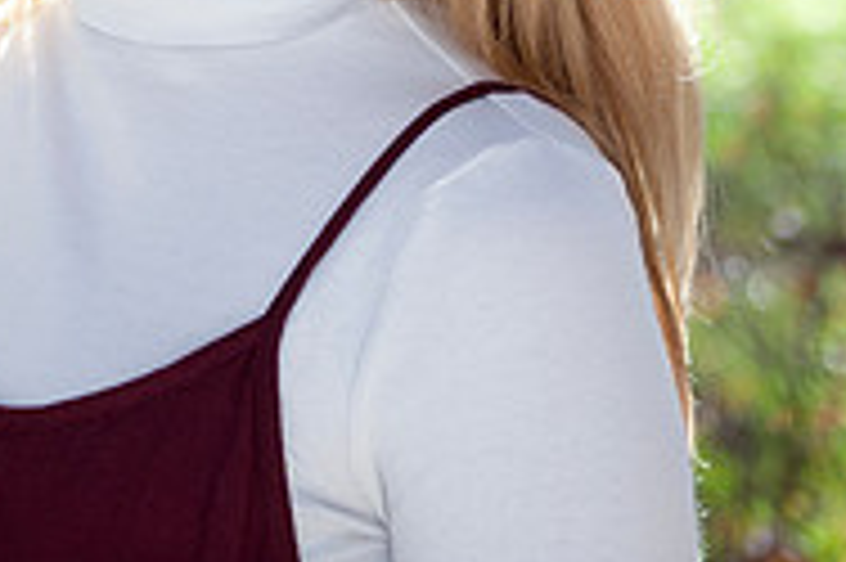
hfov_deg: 11.4
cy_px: -279
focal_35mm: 179
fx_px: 4203
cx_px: 126
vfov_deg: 7.5
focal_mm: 58
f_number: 2.8
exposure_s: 1/640
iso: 100
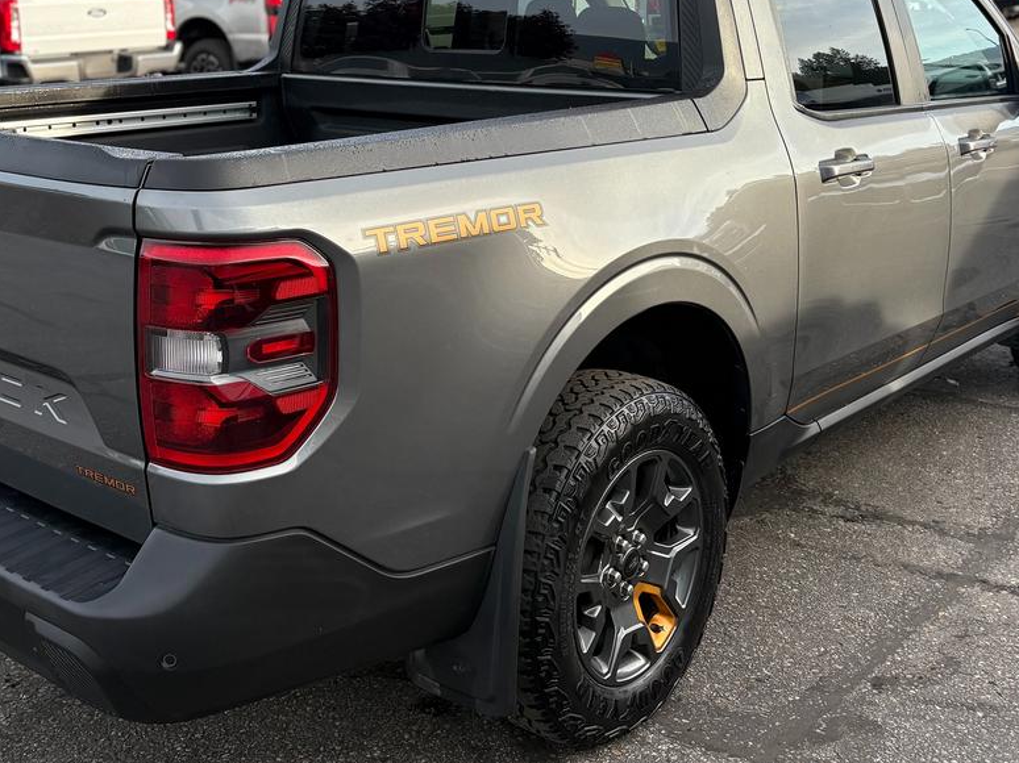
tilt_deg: -8.6
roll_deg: -0.1
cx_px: 419
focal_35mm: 43
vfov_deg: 33.1
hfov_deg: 43.7
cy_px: 214
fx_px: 1265
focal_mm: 5.96
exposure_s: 1/801
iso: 50
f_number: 1.6
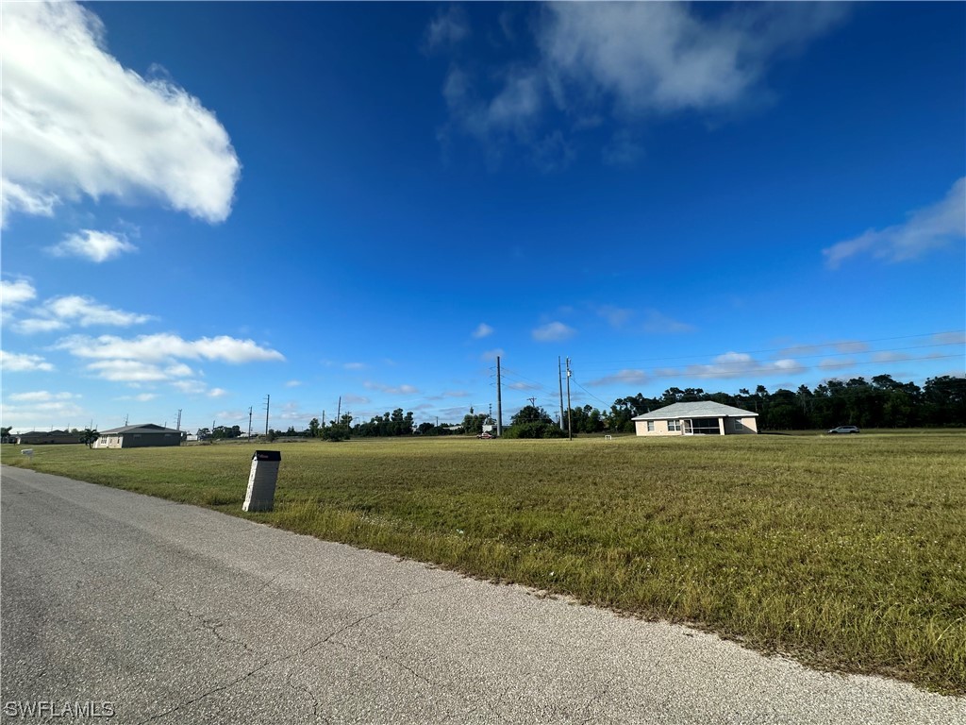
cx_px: 483
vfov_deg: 85.7
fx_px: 391
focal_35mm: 14
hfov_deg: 102.1
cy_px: 362
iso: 50
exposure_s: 1/2353
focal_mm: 2.22
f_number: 2.2
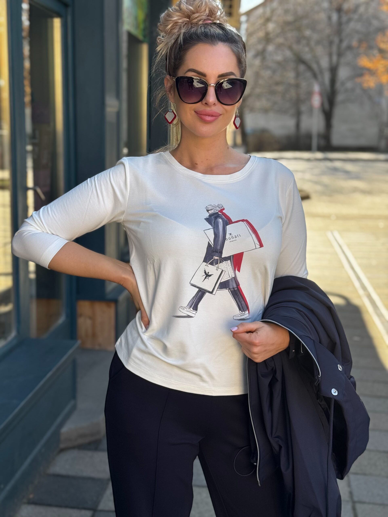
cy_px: 258
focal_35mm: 48
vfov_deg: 39.7
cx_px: 194
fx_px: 717
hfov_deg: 30.3
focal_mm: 6.76
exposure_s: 1/604
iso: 64
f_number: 1.78
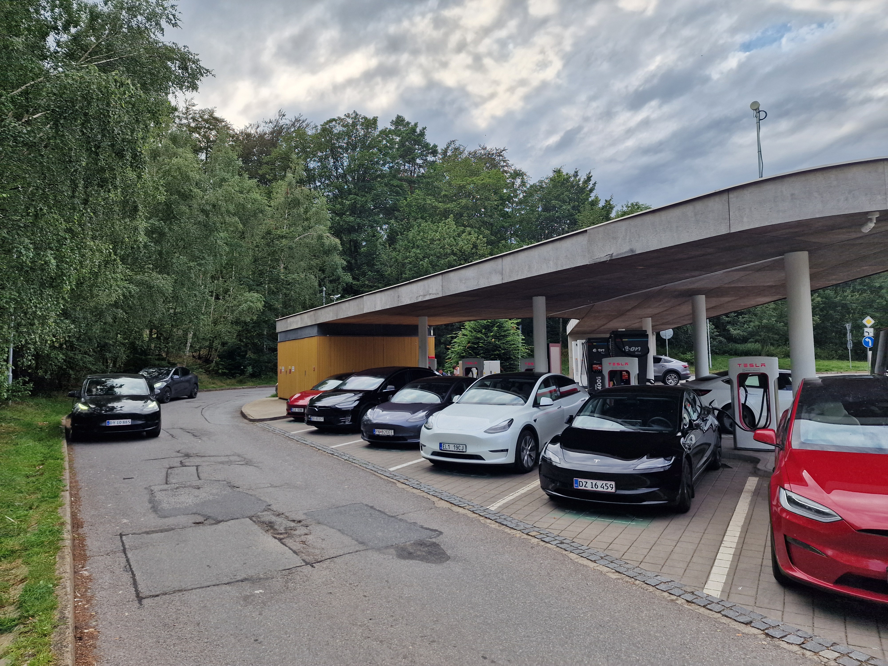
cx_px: 444
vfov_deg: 58.9
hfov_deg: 73.9
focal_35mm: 23
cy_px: 333
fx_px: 590
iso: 50
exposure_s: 1/884
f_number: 1.8
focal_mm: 6.4
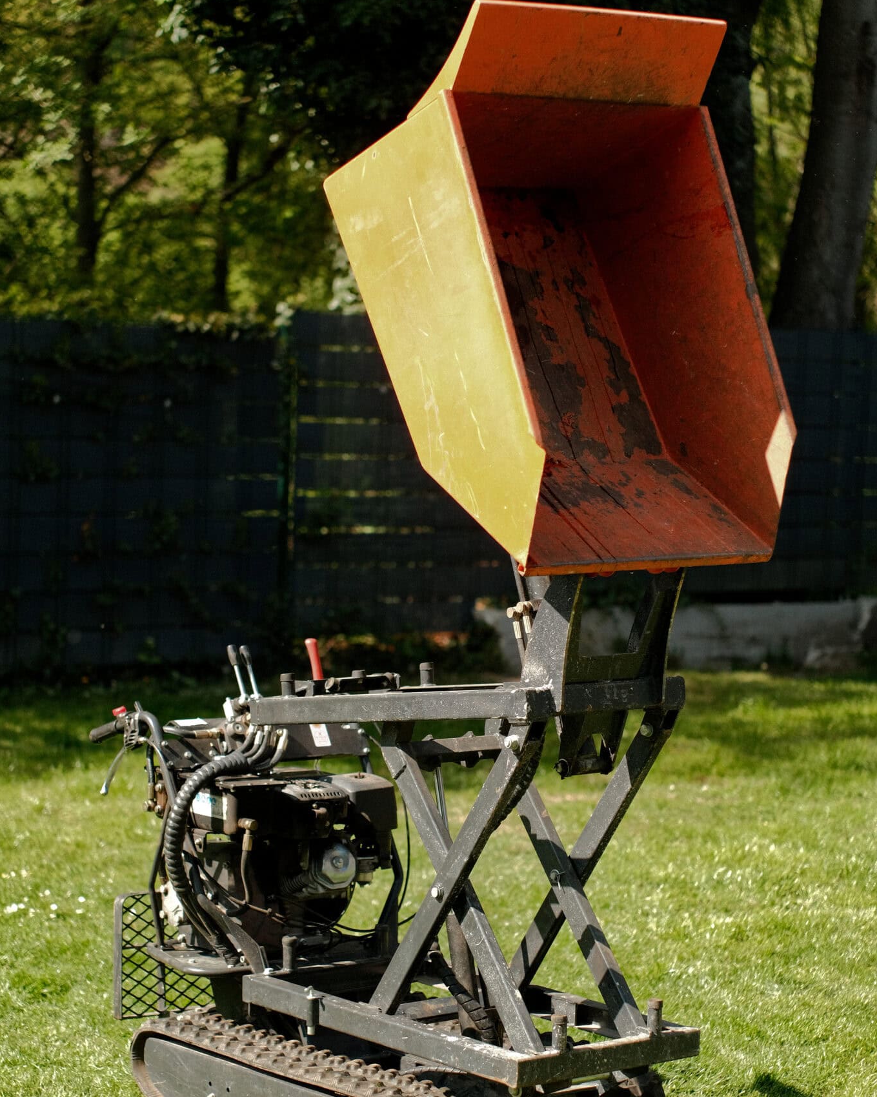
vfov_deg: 20.2
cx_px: 439
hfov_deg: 16.2
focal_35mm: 95
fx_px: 3083
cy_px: 602
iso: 500
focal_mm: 56
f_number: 2.2
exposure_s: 1/4000
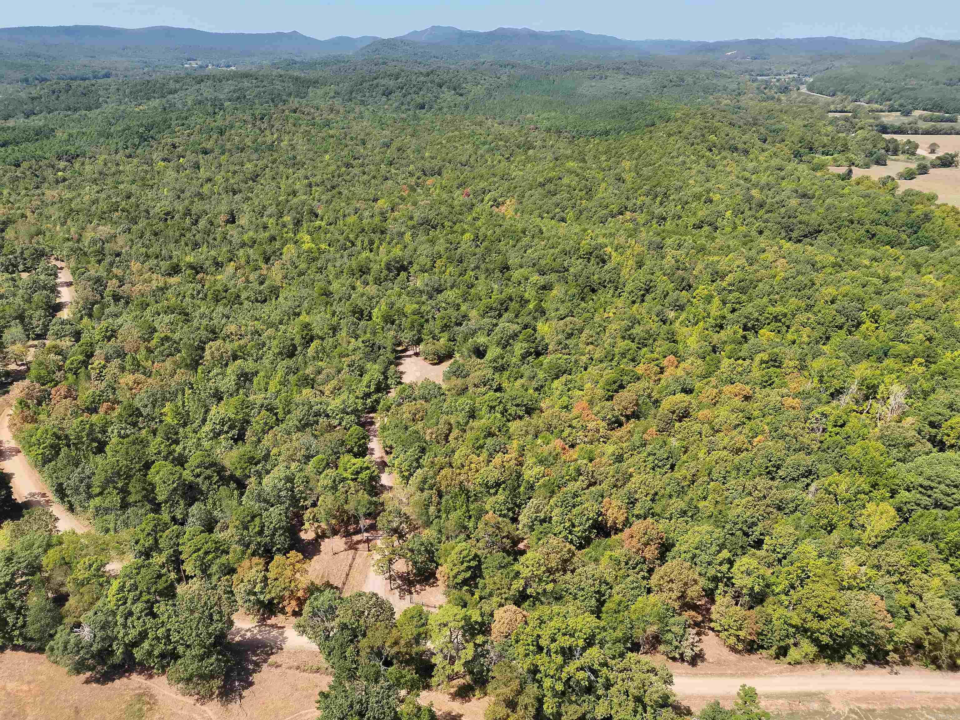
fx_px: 666
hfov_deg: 71.6
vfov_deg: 56.8
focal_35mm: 24
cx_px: 480
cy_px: 360
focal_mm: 6.72
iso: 190
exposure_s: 1/3200
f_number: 1.7
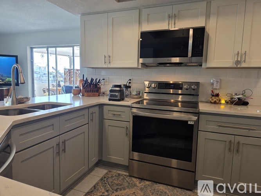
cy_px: 98
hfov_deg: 73.9
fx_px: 173
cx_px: 130
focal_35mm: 23
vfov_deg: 58.9
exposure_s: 1/120
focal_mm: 6.3
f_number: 1.7
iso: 64
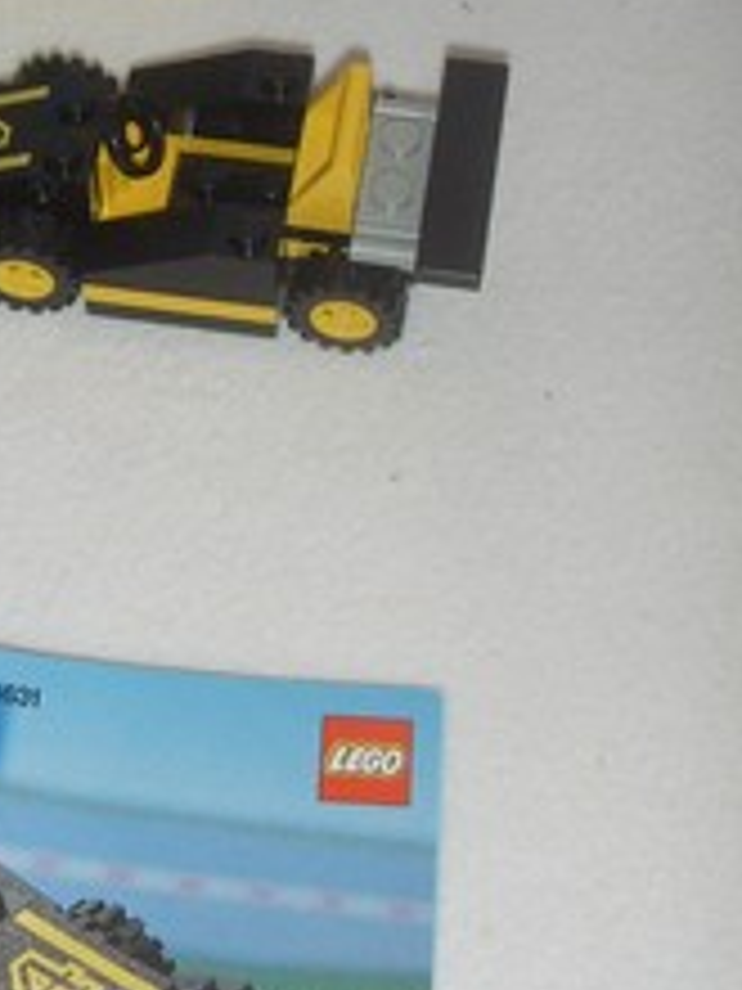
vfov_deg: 22.9
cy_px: 302
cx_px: 162
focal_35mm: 85
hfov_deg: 17.2
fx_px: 2429
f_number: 3.5
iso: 100
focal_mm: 6.6
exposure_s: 1/45
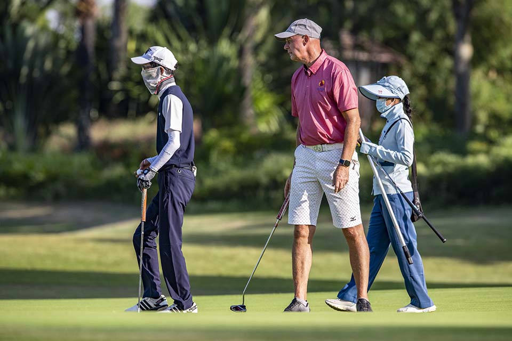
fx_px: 5688
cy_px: 170
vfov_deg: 3.4
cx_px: 256
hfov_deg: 5.2
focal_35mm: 400
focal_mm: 400
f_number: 5.6
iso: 900
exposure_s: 1/2000
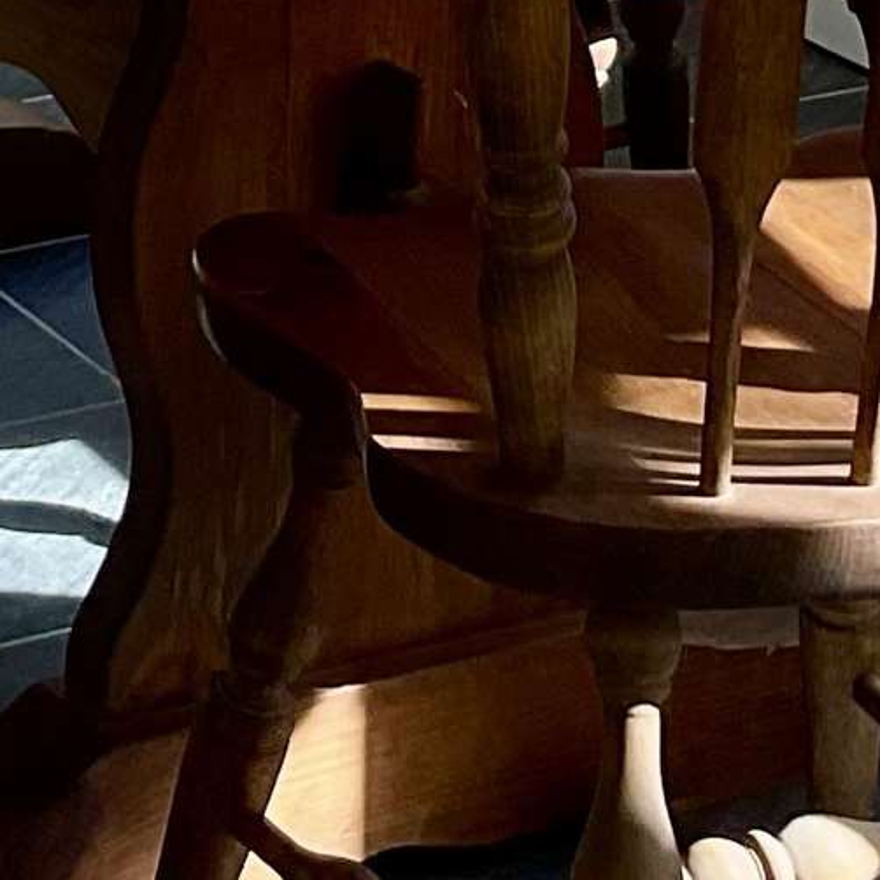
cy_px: -719
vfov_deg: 10.5
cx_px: 323
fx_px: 4516
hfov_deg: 11.1
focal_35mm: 157
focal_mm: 3
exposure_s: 1/121
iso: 16
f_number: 1.8
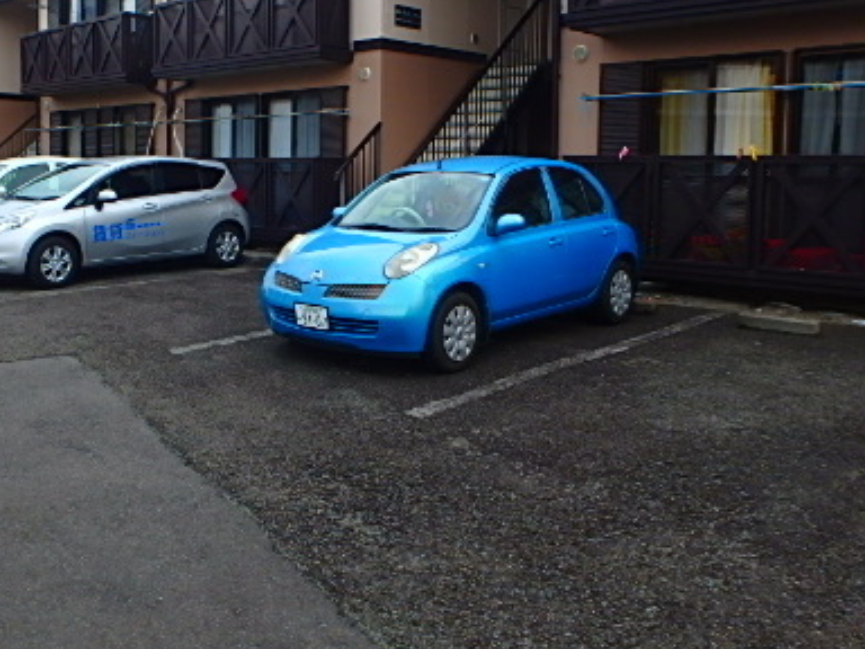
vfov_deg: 40.5
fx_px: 875
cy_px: 255
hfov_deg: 51.0
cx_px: 248
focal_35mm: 35
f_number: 3.5
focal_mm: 3.7
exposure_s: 1/320
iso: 125
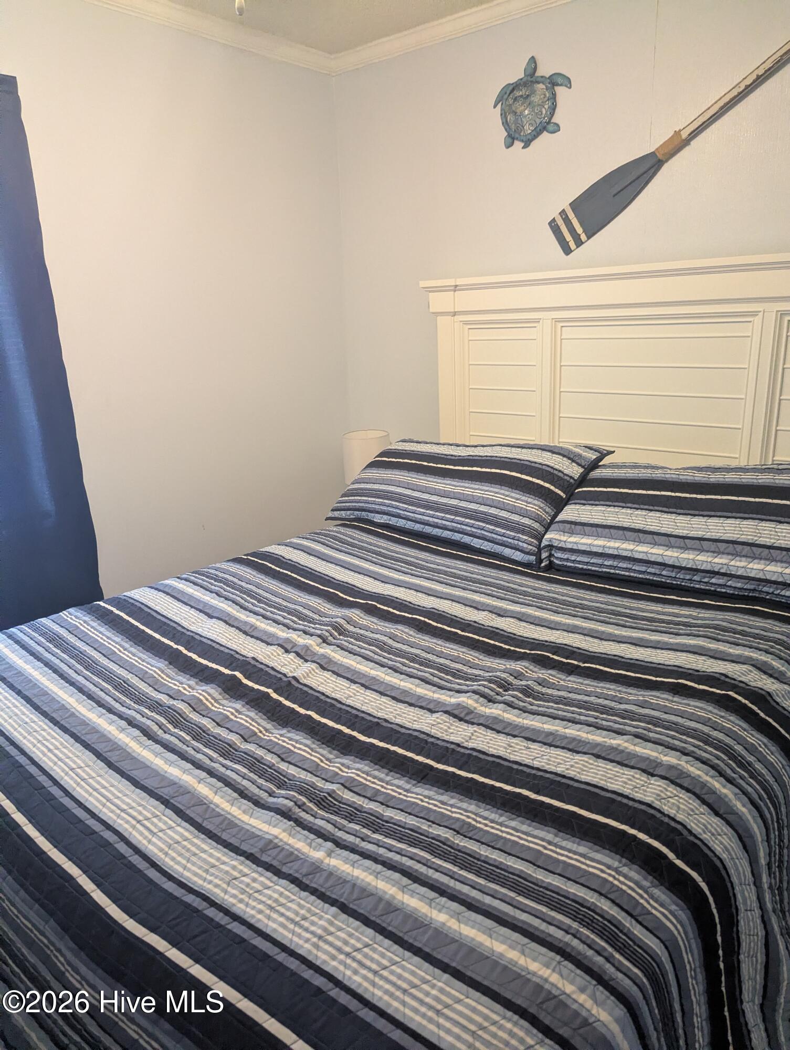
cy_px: 525
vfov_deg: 71.5
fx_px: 729
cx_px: 395
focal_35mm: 24
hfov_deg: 56.9
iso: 1676
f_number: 1.85
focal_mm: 6.81
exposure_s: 1/120
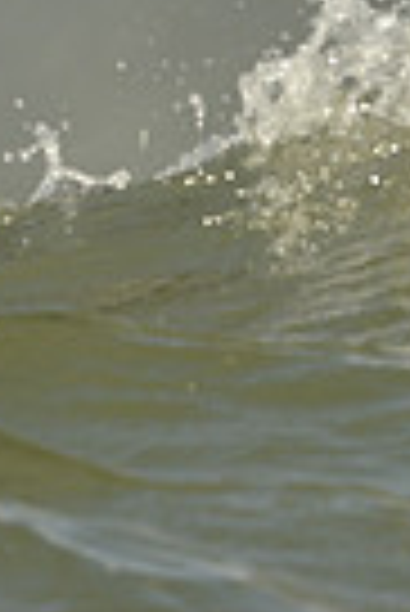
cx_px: 230
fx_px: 21094
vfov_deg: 1.7
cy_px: -187
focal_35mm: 1238
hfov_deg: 1.1
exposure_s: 1/1250
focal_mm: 290
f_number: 9
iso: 280
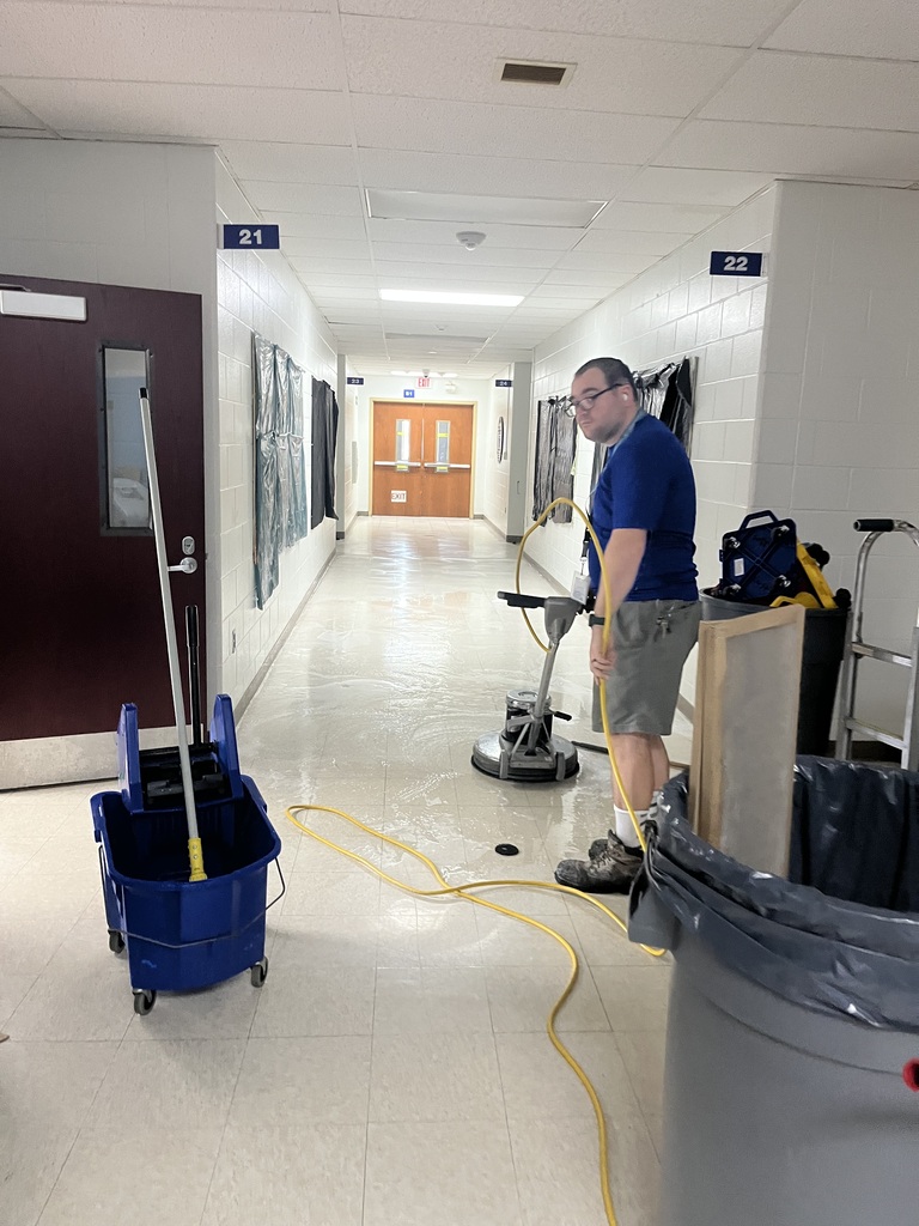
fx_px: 920
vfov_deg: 67.3
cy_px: 613
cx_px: 460
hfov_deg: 53.1
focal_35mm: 26
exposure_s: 1/60
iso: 250
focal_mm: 5.1
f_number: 1.6
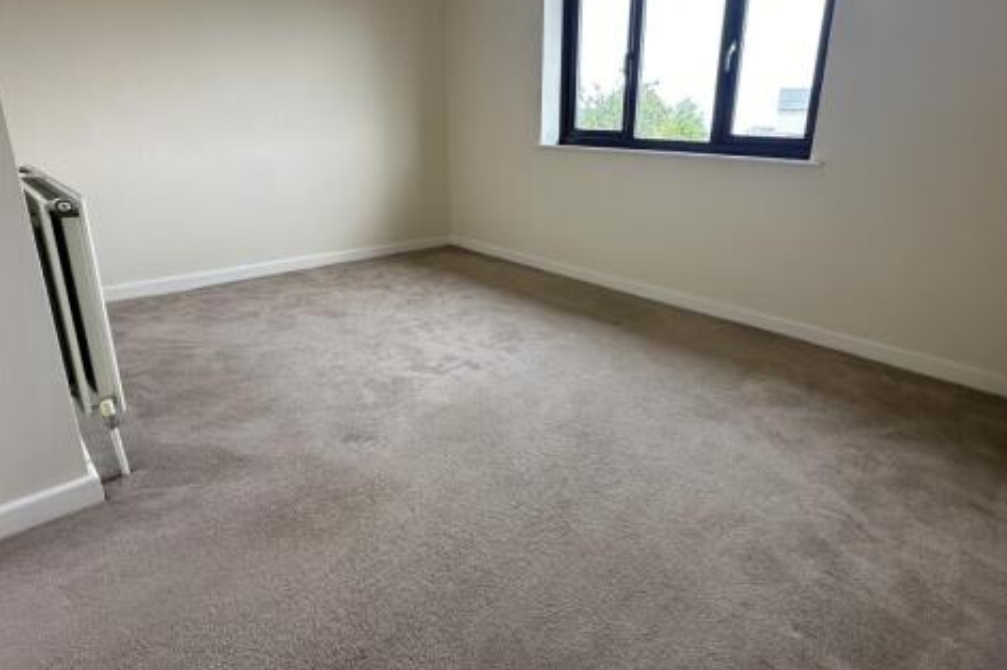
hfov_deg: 89.3
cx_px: 586
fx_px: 503
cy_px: 270
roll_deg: -2.2
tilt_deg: -14.1
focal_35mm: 18
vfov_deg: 66.7
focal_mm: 2.22
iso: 160
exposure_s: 1/99
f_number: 2.2
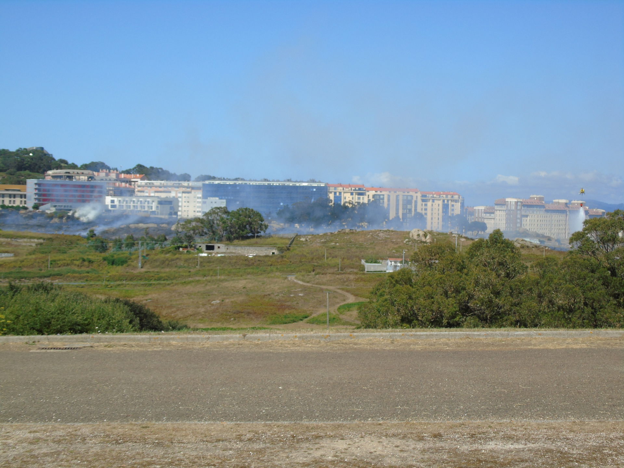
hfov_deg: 31.2
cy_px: 234
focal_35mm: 62
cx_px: 312
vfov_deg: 23.7
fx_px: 1118
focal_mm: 11
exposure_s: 1/640
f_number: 4.5
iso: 80
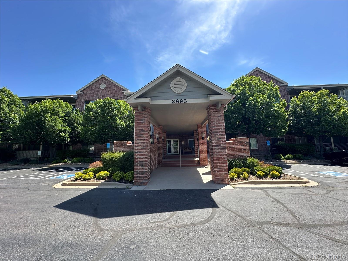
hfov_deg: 102.1
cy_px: 130
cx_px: 174
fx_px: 141
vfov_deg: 85.7
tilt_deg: +7.8
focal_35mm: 14
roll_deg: +1.6
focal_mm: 2.22
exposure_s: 1/409
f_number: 2.2
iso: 40
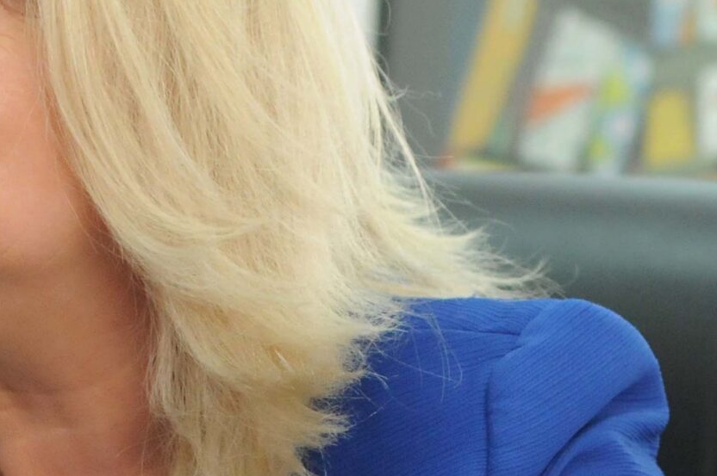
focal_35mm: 162
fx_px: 3214
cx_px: 27
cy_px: 386
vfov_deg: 8.5
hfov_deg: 12.6
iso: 1250
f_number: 2.5
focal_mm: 35
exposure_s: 1/200
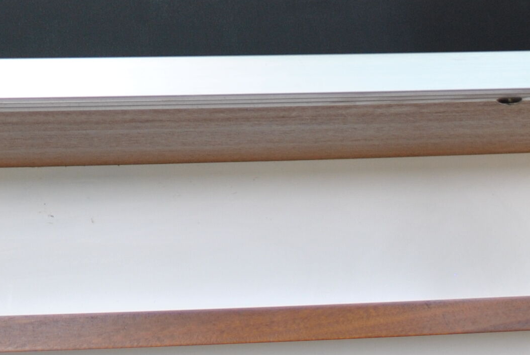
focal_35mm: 110
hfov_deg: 18.1
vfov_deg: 11.8
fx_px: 1621
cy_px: -203
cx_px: -4
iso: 200
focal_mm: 20
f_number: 3.8
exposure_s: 1/50
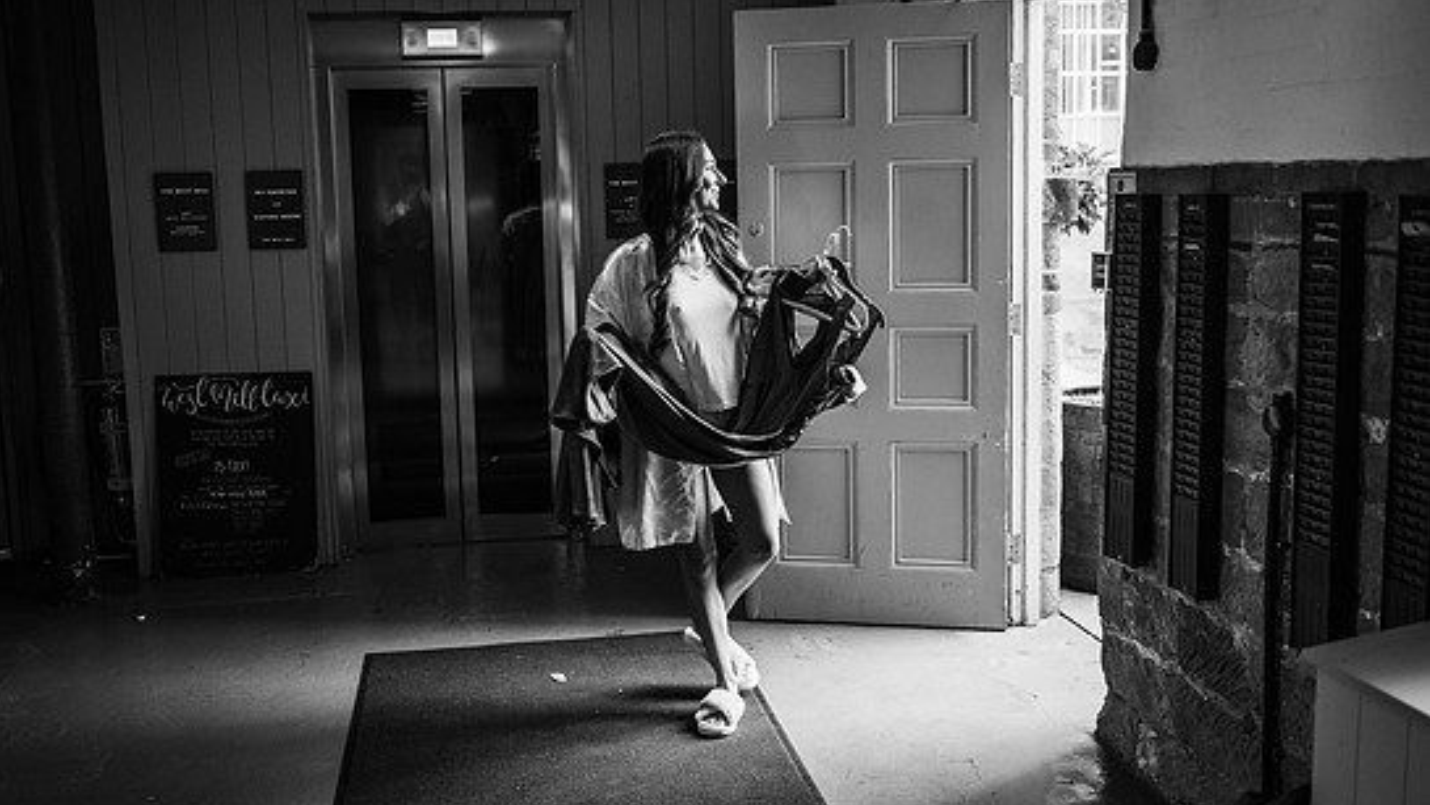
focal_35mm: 39
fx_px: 1479
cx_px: 672
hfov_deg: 51.6
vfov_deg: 30.4
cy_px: 354
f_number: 2.2
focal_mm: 35
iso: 900
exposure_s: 1/200
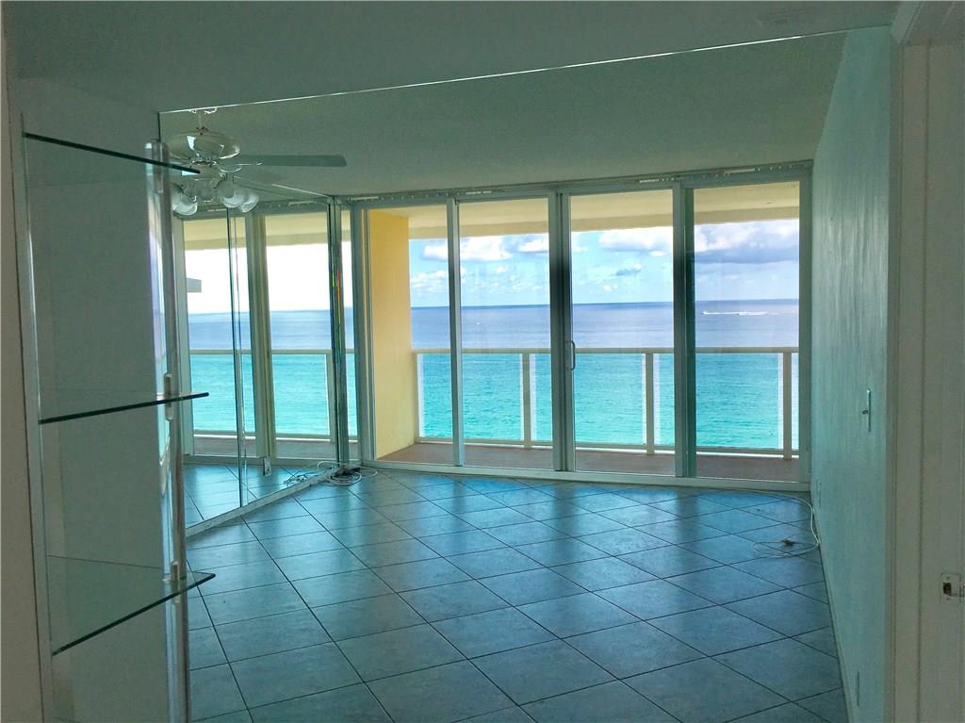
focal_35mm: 29
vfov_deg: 48.2
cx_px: 482
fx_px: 808
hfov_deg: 61.7
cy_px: 362
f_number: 2.2
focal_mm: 4.15
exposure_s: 1/538
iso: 25
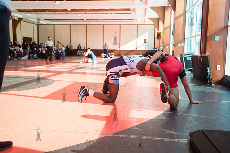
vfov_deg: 37.9
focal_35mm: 35
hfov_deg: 54.4
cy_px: 76
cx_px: 115
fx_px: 224
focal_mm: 35
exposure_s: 1/400
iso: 400
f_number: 2.8
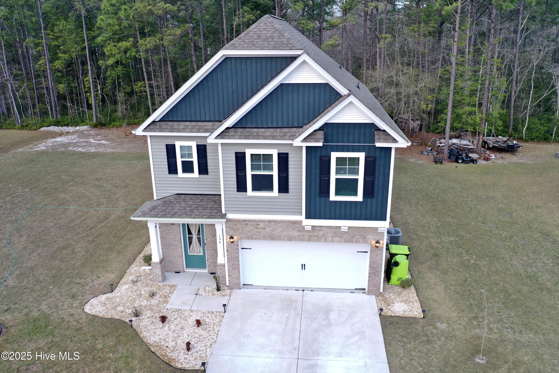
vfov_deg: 46.4
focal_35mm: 28
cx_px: 280
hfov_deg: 65.5
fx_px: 435
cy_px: 186
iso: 100
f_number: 2.8
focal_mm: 10.26
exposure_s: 1/30
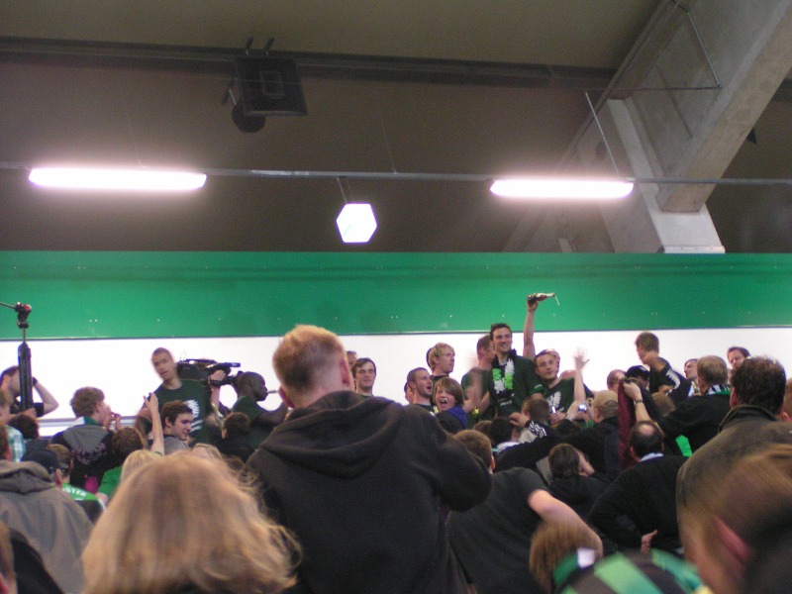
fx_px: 2082
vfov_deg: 16.2
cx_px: 396
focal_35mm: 91
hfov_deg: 21.5
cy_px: 297
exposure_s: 1/15
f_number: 3.2
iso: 200
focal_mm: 13.9
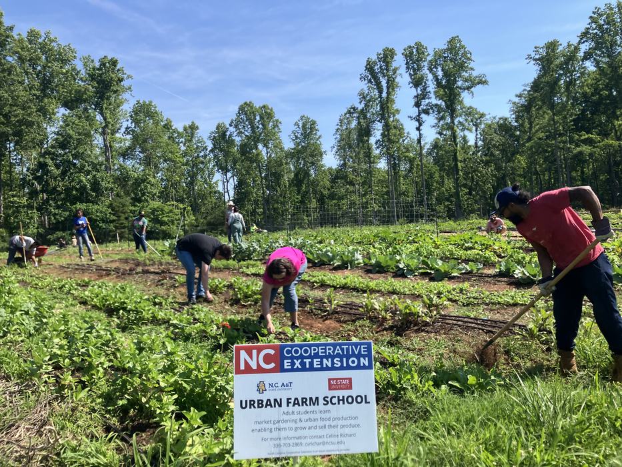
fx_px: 503
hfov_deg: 63.4
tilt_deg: +0.1
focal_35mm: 28
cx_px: 311
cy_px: 234
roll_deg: +3.4
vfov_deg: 49.8
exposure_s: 1/1215
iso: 32
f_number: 1.8
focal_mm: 3.99
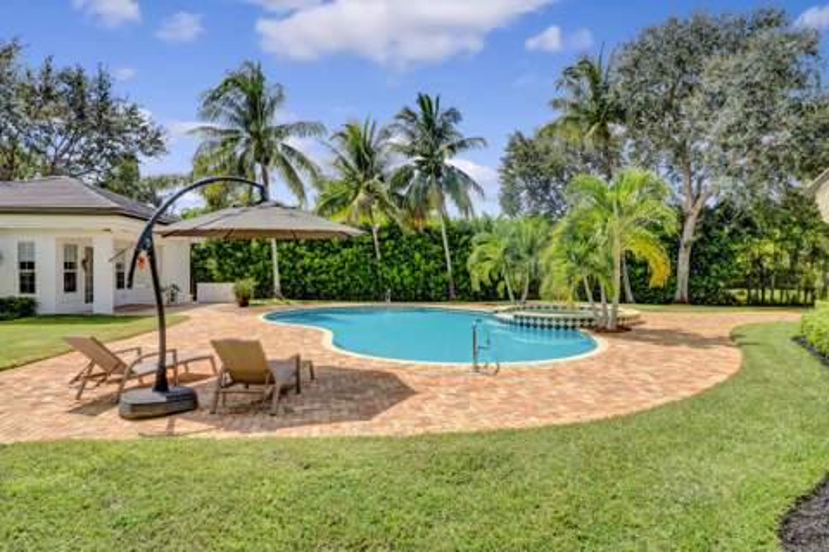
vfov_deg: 63.2
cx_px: 414
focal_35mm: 20
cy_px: 276
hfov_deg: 85.4
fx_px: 449
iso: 400
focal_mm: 19.5
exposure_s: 1/800
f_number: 9
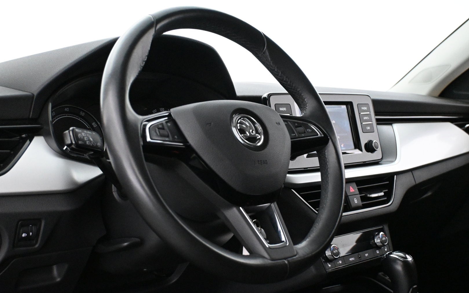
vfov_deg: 26.7
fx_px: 617
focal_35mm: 48
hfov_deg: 41.6
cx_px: 235
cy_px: 146
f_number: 5
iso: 7200
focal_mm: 31.5
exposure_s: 1/60
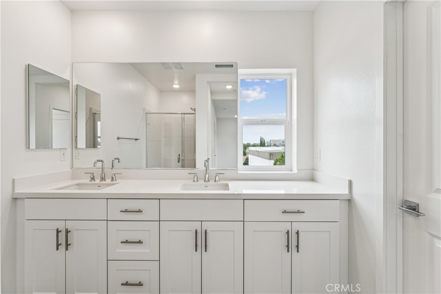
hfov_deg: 95.7
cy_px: 147
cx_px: 220
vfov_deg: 72.7
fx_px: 200
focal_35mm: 16
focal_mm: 16.3
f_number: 13
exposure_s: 1/15
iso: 100
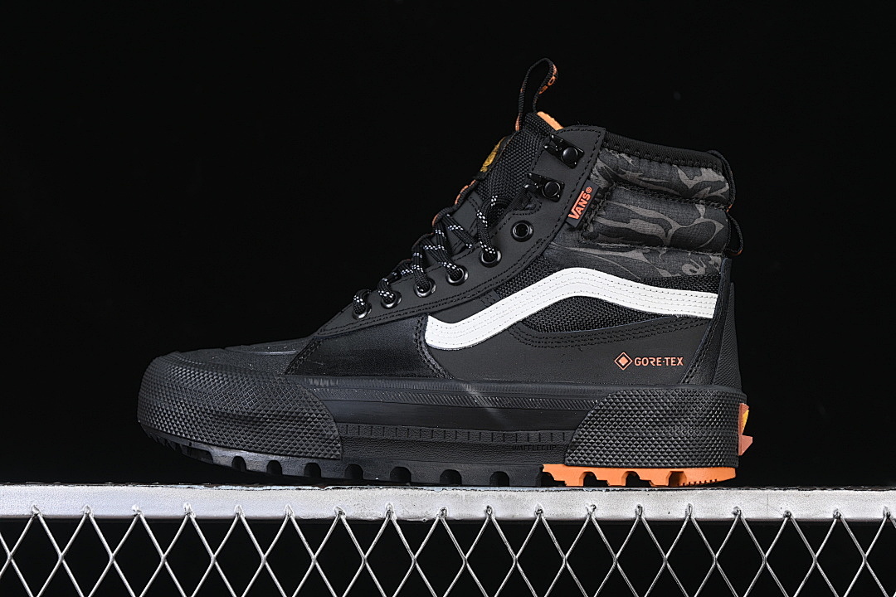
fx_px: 1867
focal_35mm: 75
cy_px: 298
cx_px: 448
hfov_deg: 27.0
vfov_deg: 18.2
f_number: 6.3
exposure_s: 1/50
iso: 160
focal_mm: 50
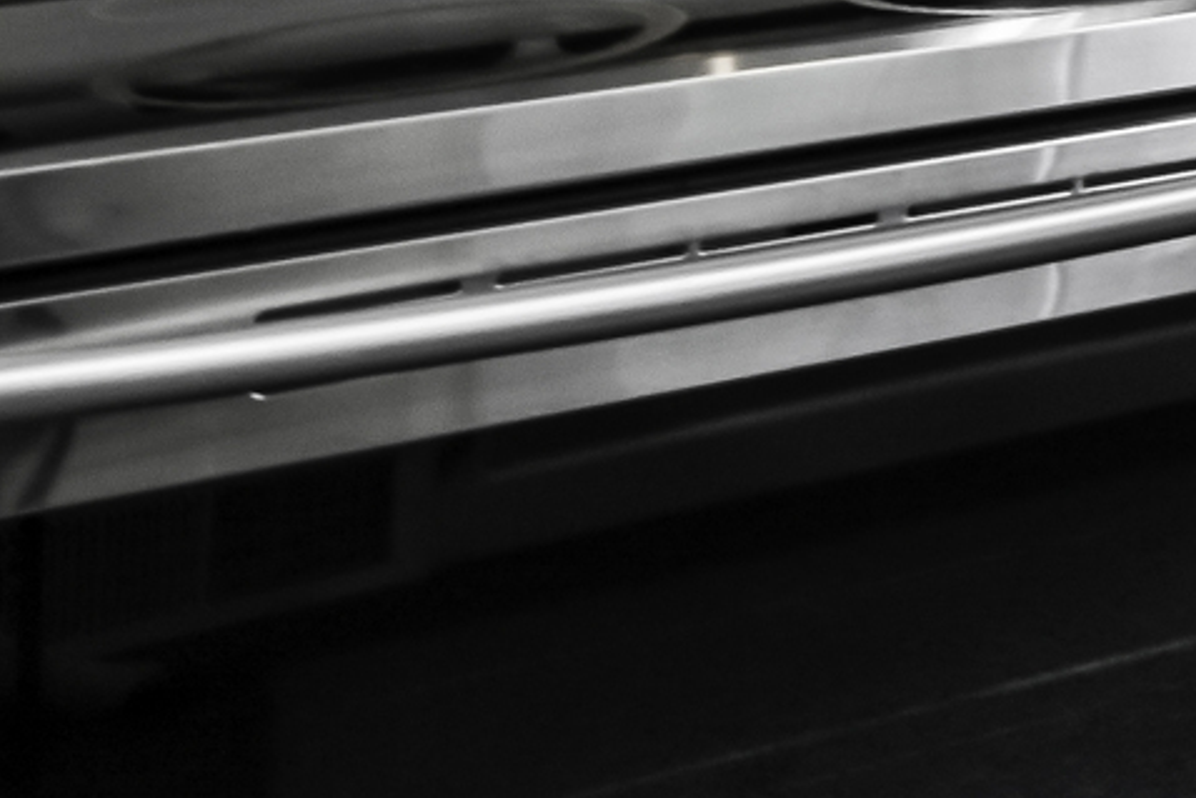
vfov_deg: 13.3
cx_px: 2867
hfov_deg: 14.6
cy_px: -733
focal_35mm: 90
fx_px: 2991
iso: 320
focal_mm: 14
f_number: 8
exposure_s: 1/8
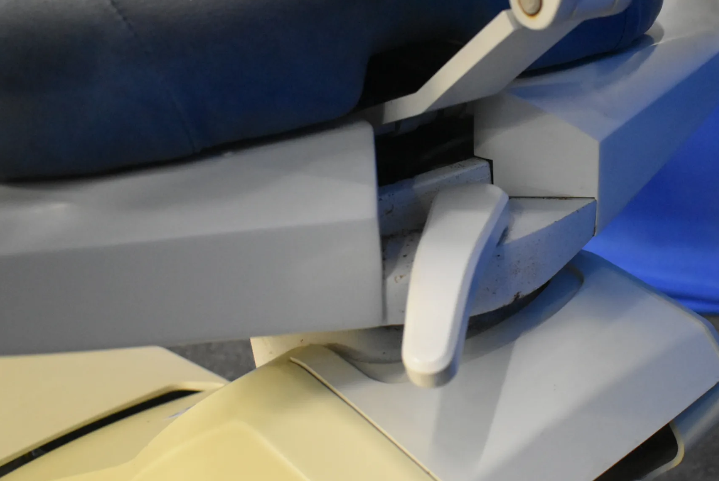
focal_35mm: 54
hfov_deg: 36.3
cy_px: 215
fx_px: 1079
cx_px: 507
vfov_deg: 25.1
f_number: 3.8
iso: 4500
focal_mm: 24
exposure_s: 1/125
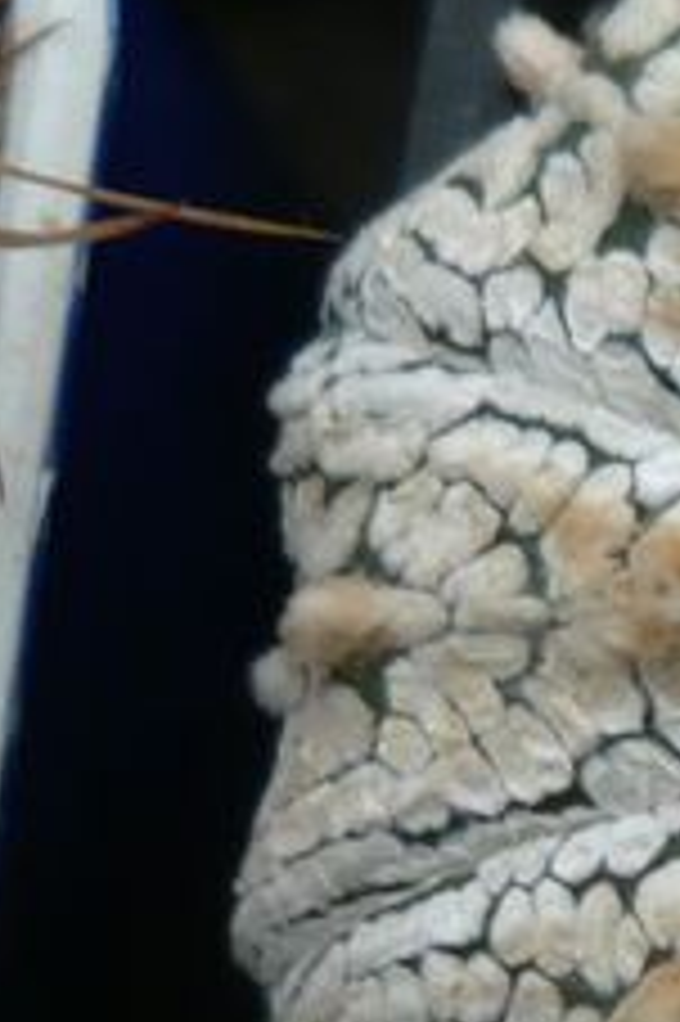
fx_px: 3433
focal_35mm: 121
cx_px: 1333
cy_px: 608
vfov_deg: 16.9
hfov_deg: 10.5
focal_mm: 5.5
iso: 160
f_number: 2.8
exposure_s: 1/30
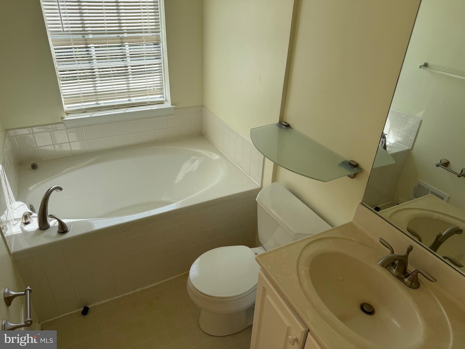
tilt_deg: -30.3
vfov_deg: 56.8
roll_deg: -1.8
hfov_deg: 71.6
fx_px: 322
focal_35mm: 24
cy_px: 174
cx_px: 232
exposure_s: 1/1292
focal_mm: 6.76
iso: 80
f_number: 1.78
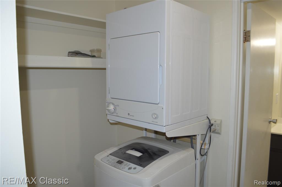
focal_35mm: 27
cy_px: 94
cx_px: 141
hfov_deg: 67.4
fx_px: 211
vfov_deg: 47.8
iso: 400
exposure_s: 1/60
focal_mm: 18
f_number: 3.5
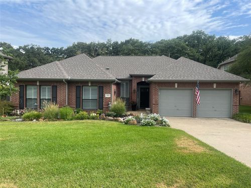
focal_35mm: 25
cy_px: 94
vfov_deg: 54.9
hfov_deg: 69.4
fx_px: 181
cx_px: 126
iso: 32
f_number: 1.6
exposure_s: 1/2288
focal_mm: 5.1
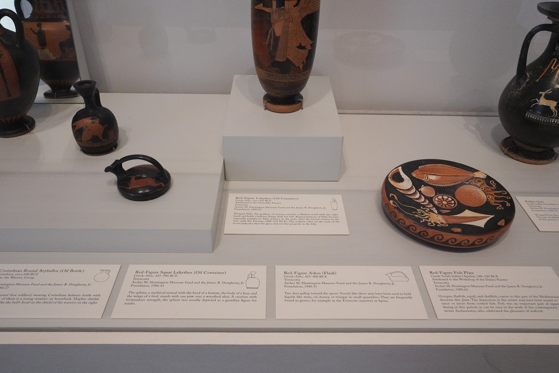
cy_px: 186
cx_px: 280
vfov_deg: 46.4
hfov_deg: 65.5
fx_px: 435
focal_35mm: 28
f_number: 11
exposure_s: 1/100
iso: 8000
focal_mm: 28
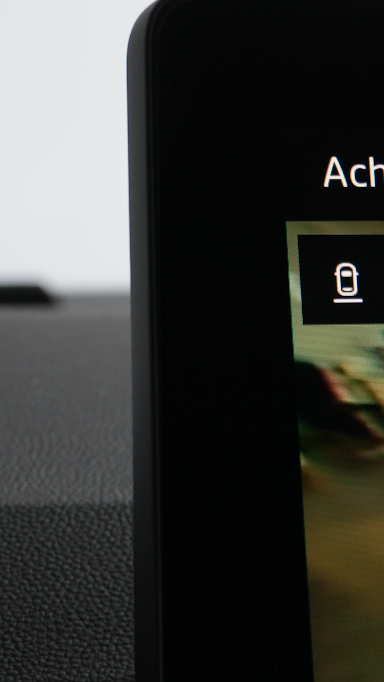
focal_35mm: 169
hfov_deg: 6.9
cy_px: 818
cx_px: 794
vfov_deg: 12.4
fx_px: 3059
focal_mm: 35
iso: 100
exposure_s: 1/10
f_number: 5.6
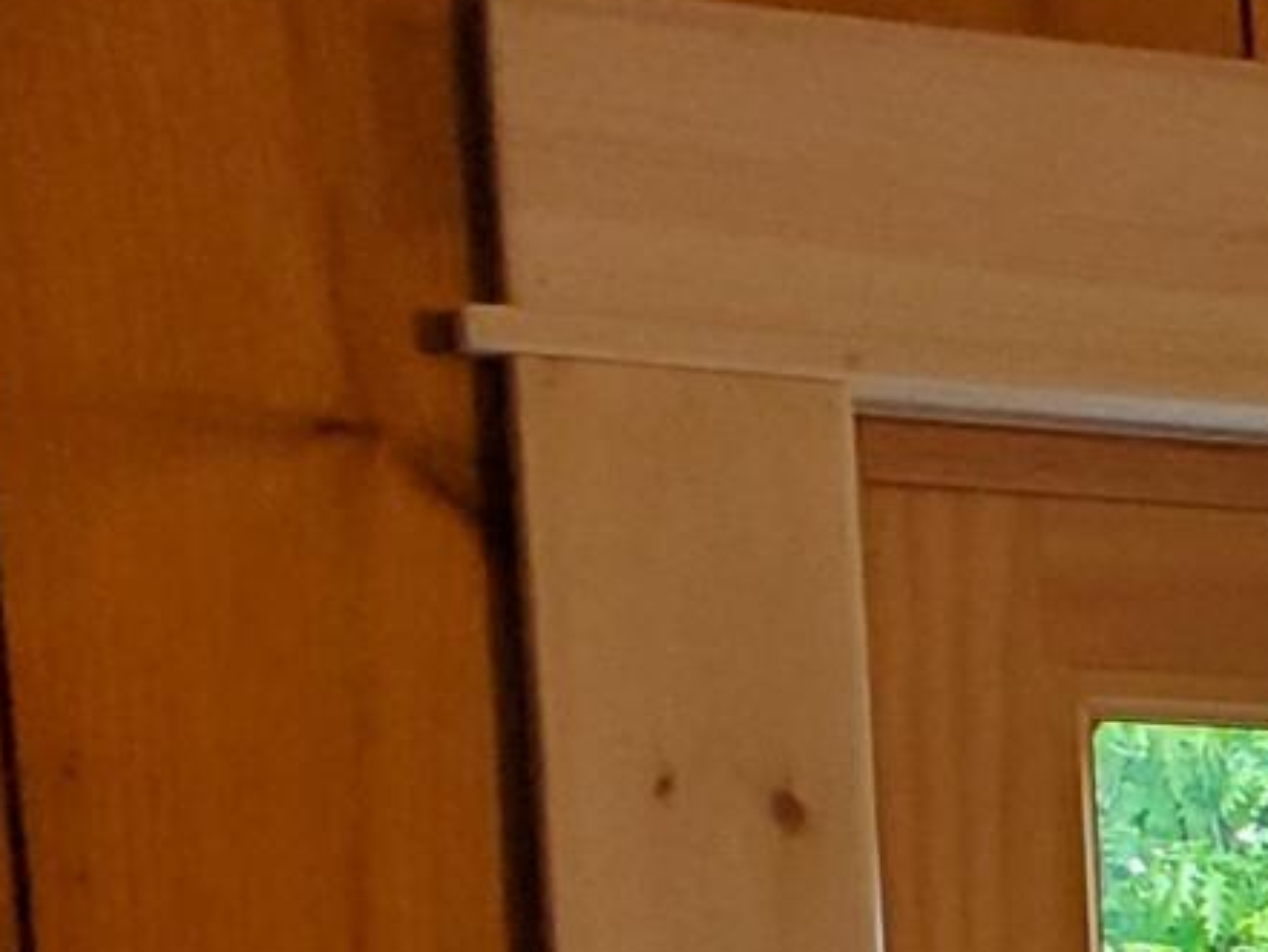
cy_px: 2410
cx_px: 3738
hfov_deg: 9.1
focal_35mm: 177
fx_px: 6485
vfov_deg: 7.7
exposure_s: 1/120
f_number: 2.4
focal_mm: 4.3
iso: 200
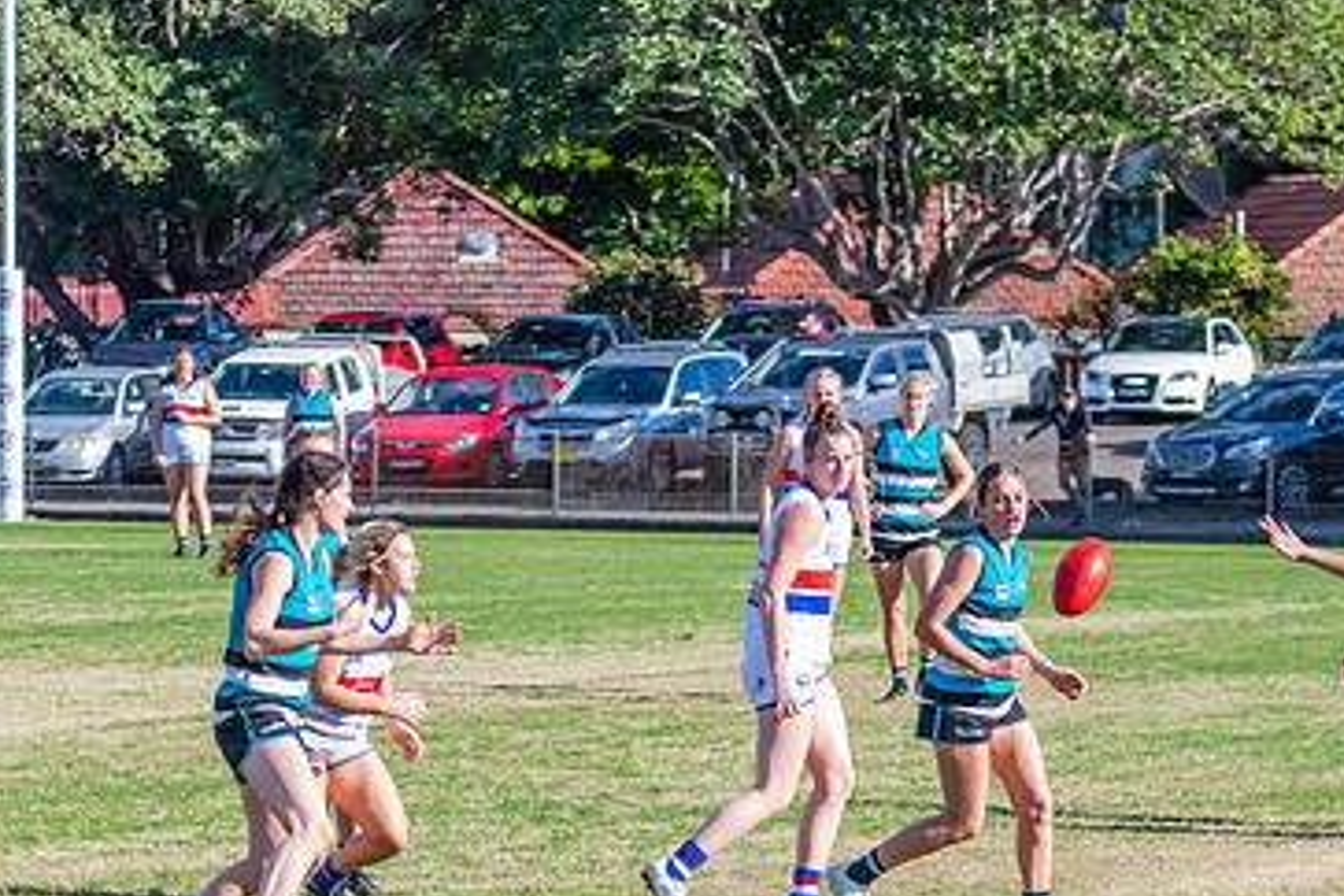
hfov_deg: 6.4
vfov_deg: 4.3
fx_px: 12020
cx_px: 1428
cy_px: 892
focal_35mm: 322
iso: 800
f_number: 7.1
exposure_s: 1/1600
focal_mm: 150
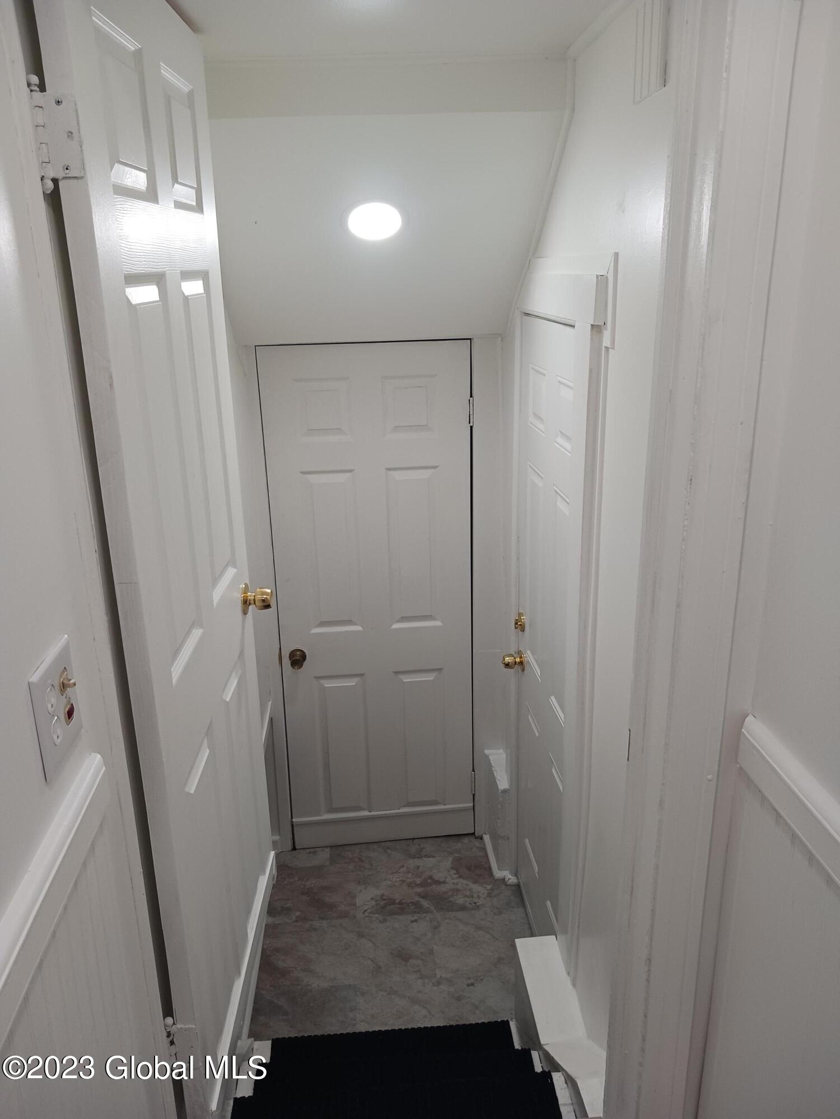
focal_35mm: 27
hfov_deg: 51.4
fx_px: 874
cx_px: 420
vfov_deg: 65.3
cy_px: 560
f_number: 1.8
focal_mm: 4
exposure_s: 1/60
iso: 160
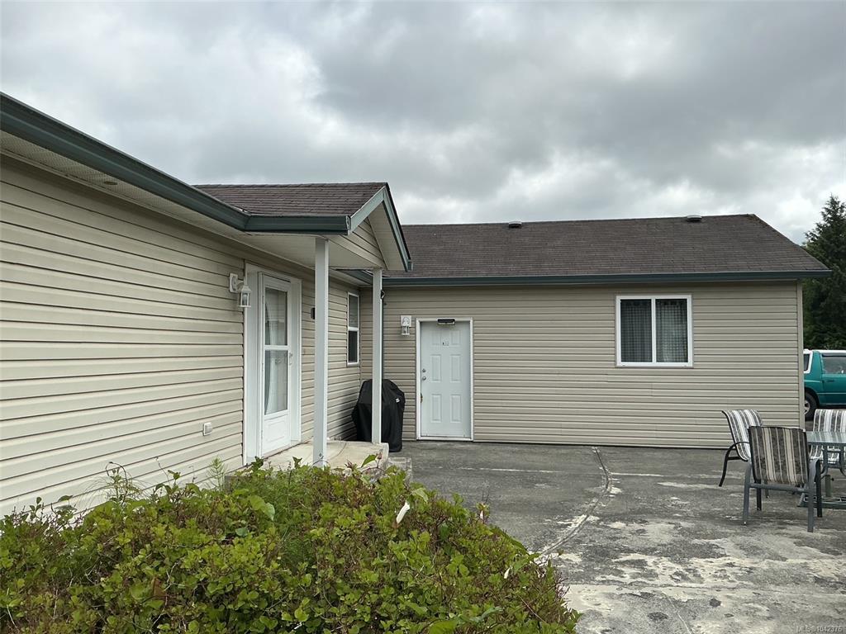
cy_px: 317
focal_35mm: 29
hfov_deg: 61.7
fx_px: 709
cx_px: 423
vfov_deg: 48.2
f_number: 1.8
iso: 25
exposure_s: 1/2427
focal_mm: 3
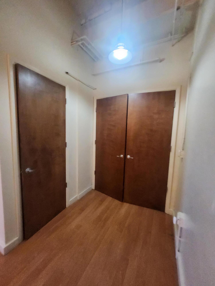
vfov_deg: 106.2
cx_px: 108
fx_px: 108
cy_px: 143
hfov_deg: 89.9
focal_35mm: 13
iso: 500
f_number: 2.2
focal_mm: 1.74
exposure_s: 1/30
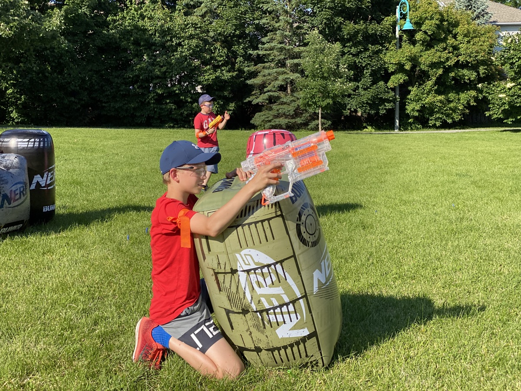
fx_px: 783
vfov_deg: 28.0
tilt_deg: -7.4
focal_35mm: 52
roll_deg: +0.0
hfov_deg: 36.8
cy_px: 196
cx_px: 260
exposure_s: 1/1142
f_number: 2
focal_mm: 6
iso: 20
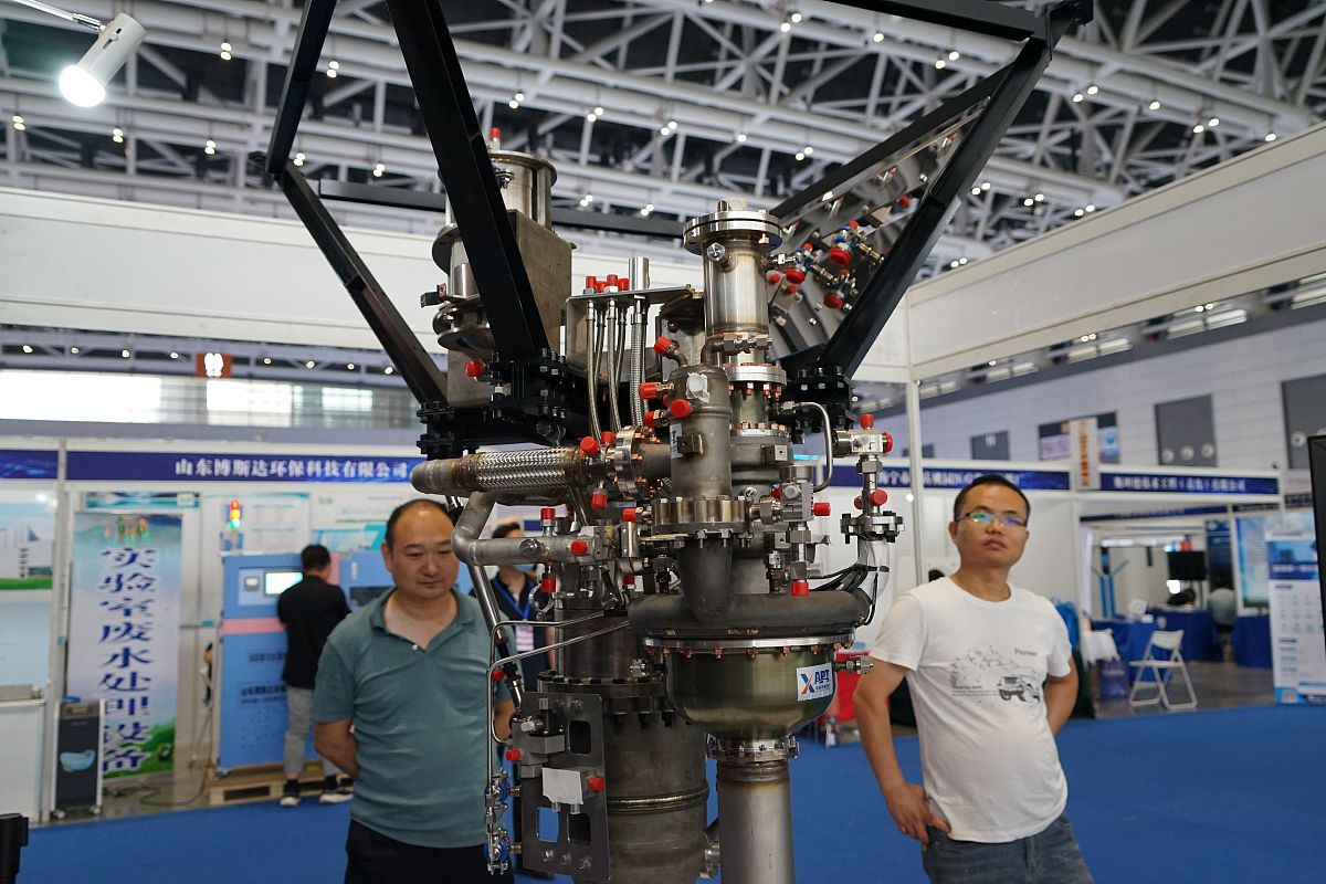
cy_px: 442
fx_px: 1031
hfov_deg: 65.5
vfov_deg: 46.4
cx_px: 663
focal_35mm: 28
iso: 2000
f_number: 4.5
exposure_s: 1/160
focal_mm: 28
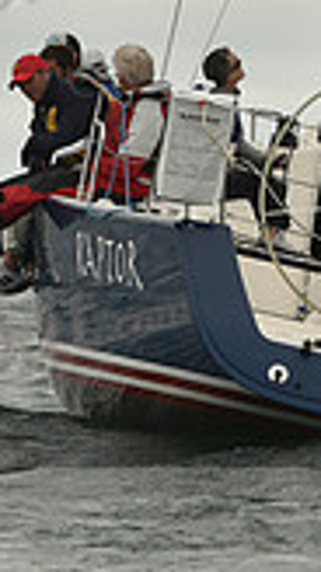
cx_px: 373
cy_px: 131
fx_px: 11251
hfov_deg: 1.6
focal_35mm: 742
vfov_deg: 2.9
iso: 320
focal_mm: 200
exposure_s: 1/800
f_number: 8
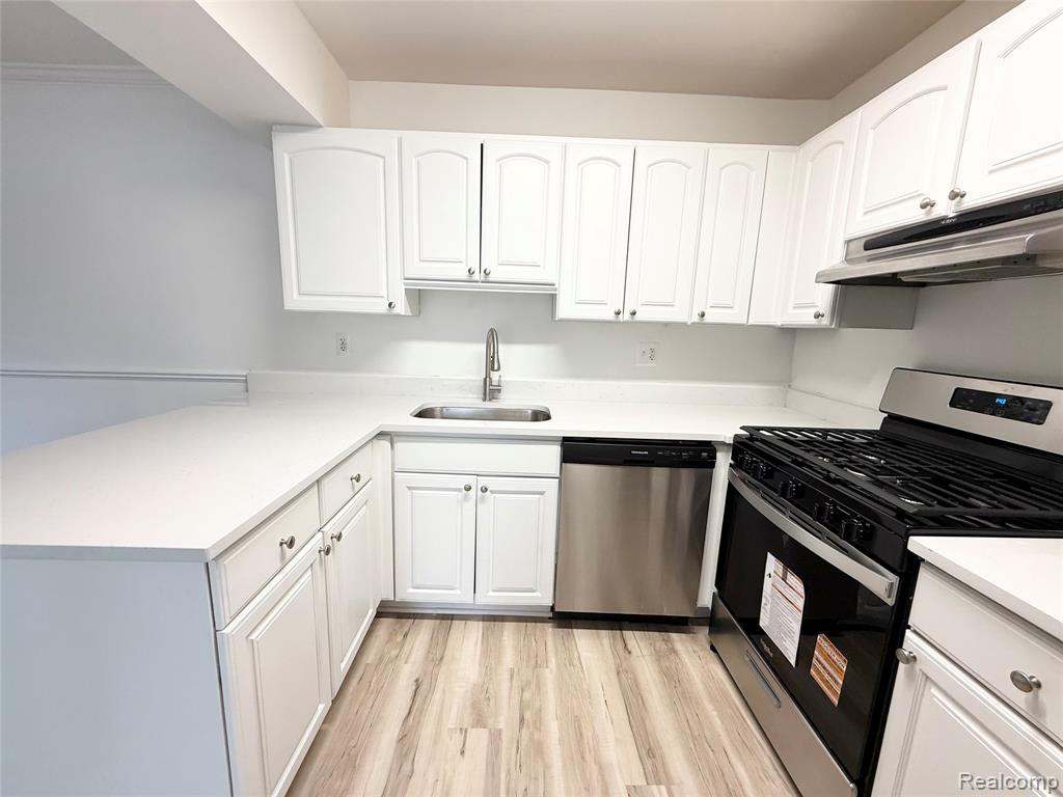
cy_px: 398
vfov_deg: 85.7
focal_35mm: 14
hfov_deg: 102.1
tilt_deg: -9.5
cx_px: 532
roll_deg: -1.7
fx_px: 430
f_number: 2.2
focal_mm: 2.22
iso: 160
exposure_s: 1/120
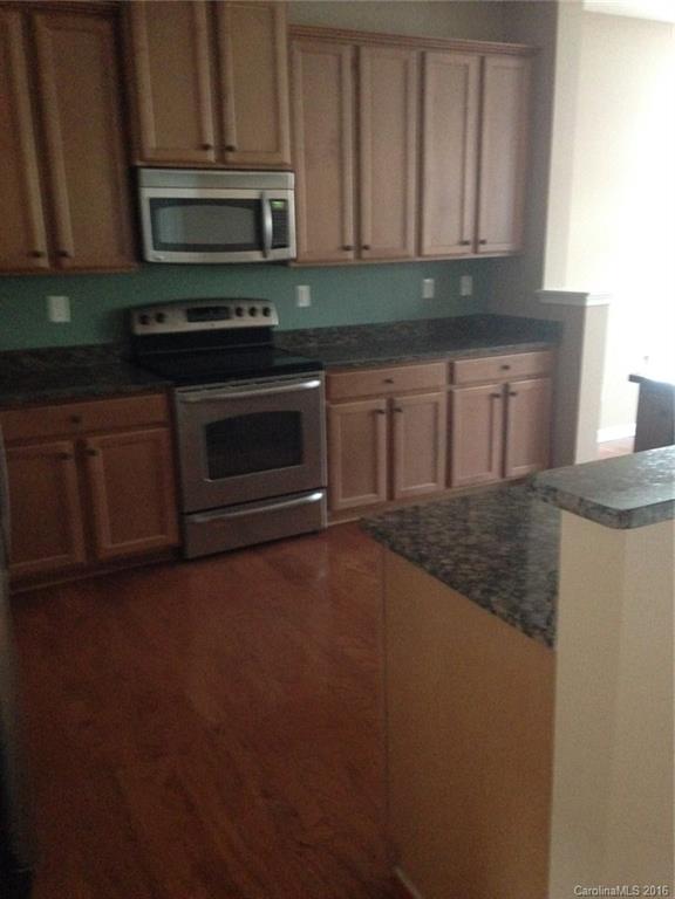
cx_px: 338
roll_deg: +0.4
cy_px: 450
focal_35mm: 33
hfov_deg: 42.9
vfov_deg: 55.4
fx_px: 858
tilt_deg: -15.8
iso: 800
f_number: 2.4
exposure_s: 1/15
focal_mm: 4.12
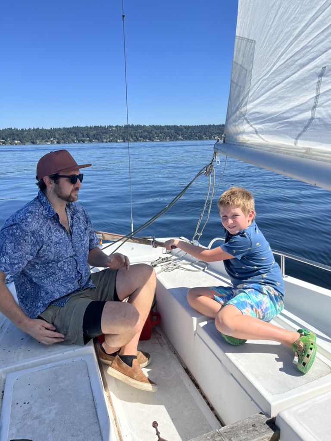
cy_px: 220
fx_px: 331
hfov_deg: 53.1
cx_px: 166
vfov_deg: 67.3
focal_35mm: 26
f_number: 1.6
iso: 50
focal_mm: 5.1
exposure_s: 1/3623
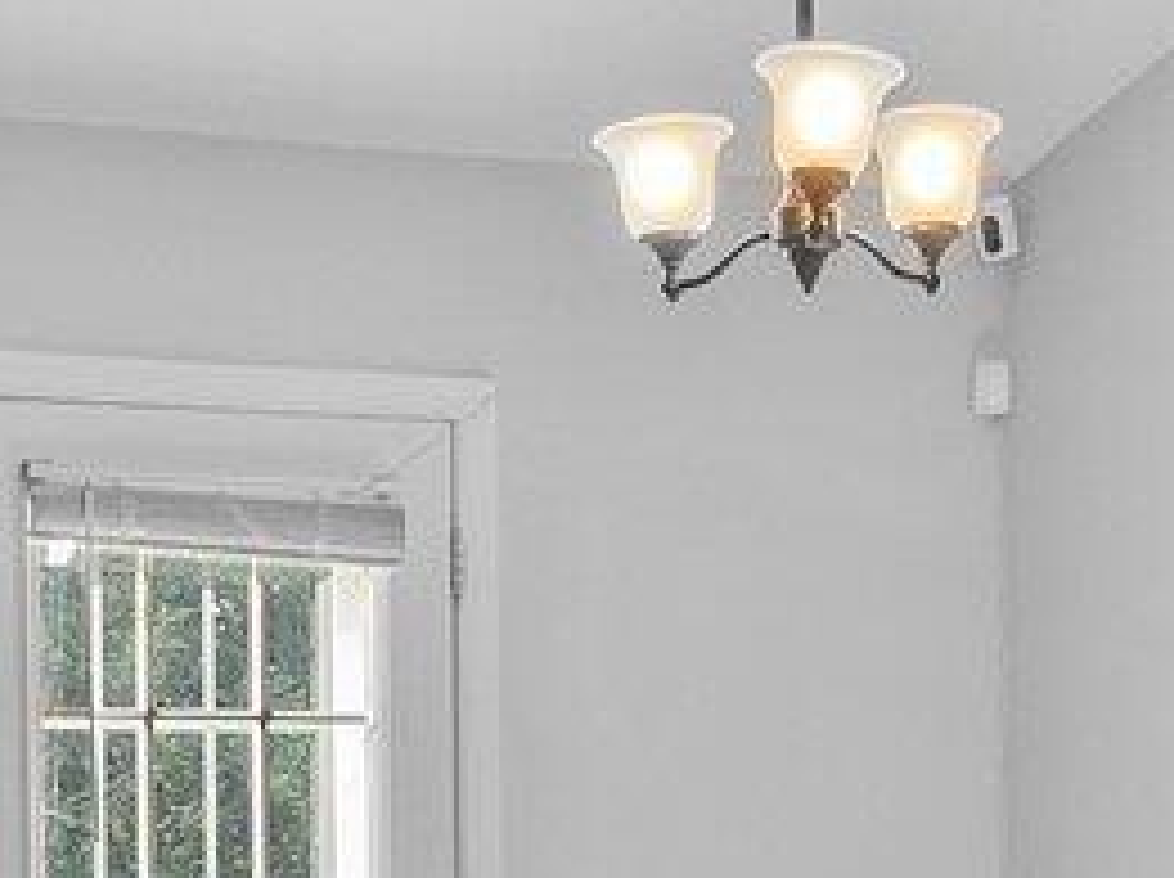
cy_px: 964
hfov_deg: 17.7
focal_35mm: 110
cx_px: 211
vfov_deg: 13.2
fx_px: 3726
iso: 400
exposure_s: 1/30
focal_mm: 7
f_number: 4
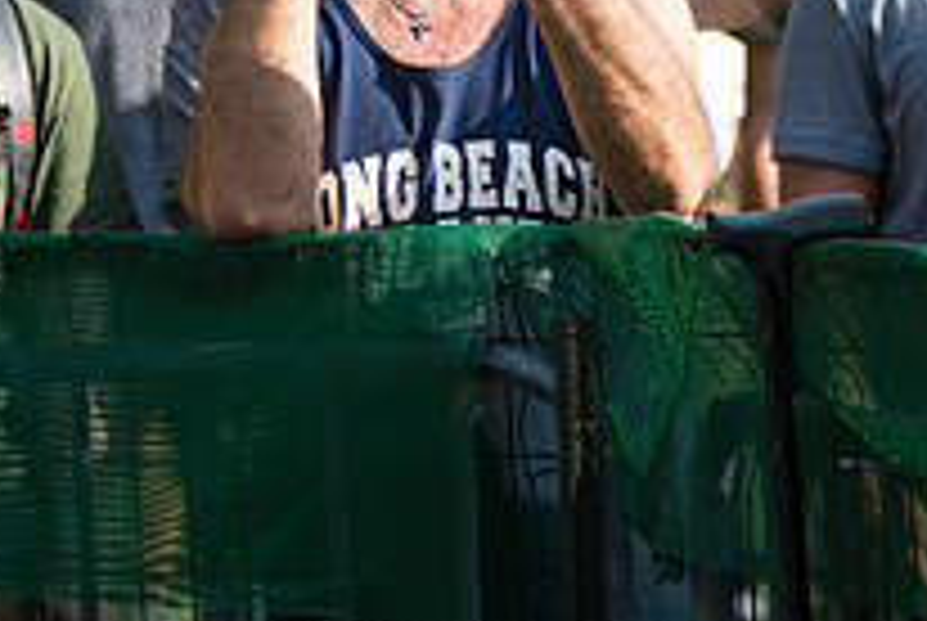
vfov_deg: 4.7
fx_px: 7607
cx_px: 477
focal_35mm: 295
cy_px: -92
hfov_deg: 7.0
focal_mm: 105
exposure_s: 1/1250
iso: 200
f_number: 2.8
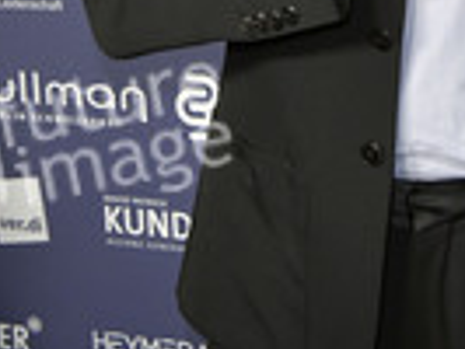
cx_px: 434
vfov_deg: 14.4
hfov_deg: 19.0
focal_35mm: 101
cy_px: -28
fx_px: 1358
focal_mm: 35
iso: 2000
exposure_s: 1/250
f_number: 6.3
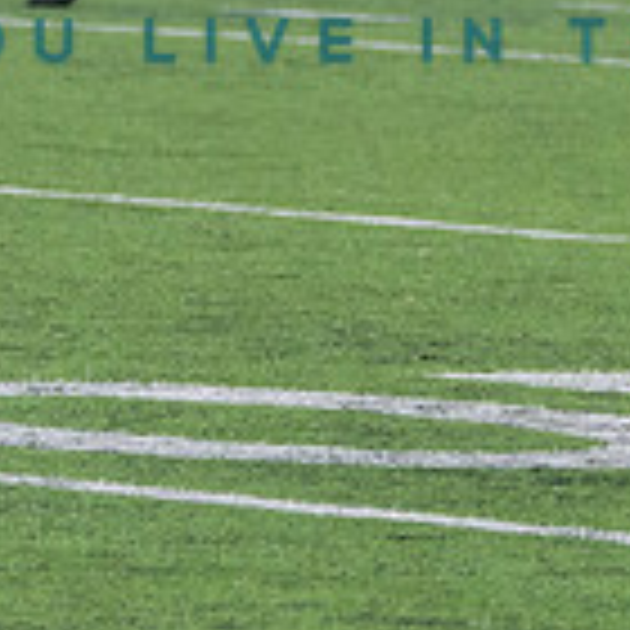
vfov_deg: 2.0
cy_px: 72
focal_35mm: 861
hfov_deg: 2.0
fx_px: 17728
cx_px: 737
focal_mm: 181
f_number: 5.6
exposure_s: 1/1250
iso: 1600
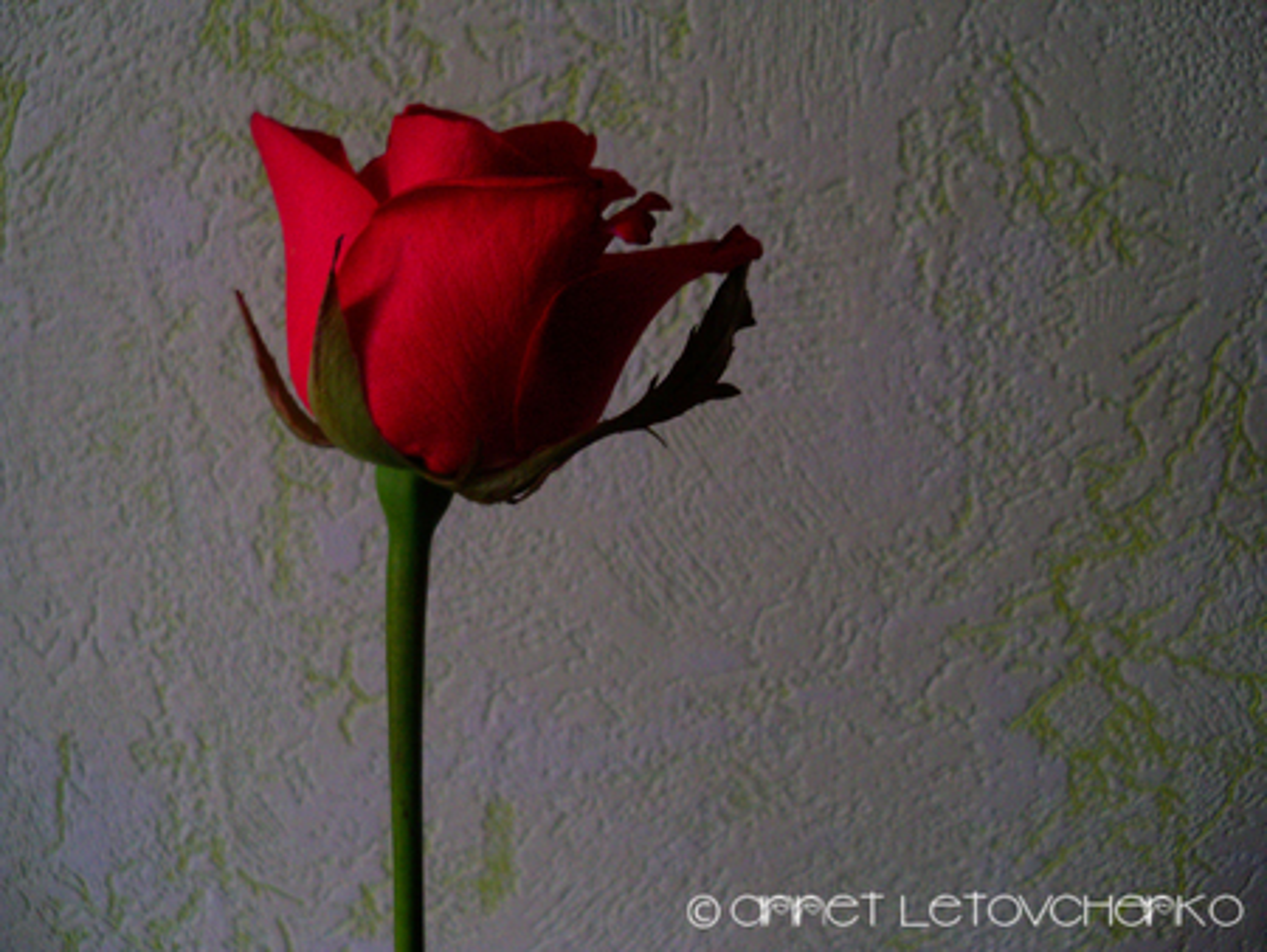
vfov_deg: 40.7
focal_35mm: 35
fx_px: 1282
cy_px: 476
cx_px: 634
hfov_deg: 52.6
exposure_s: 1/15
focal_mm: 6.2
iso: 100
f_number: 3.5
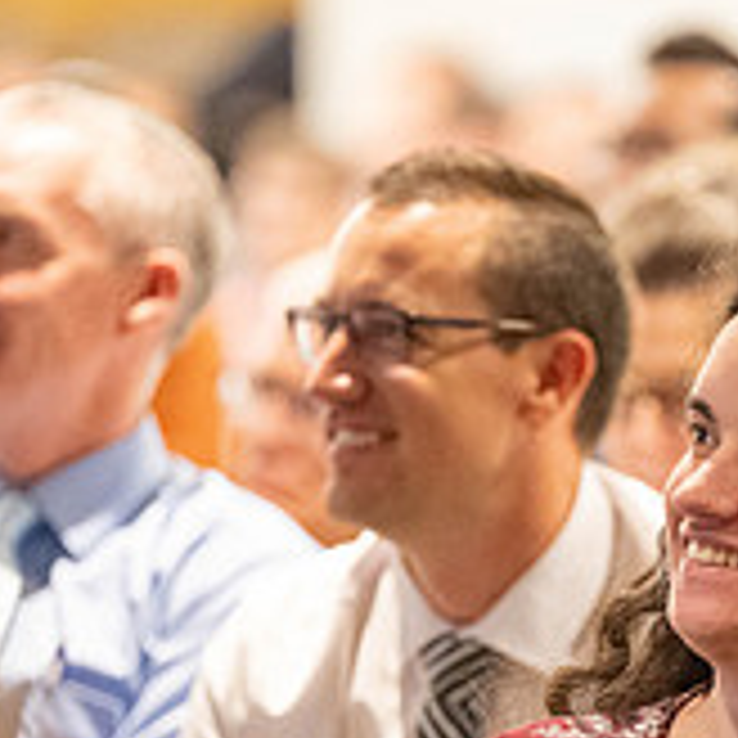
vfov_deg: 2.9
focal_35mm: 601
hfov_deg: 2.9
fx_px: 14496
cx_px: 580
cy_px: 745
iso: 5000
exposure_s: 1/200
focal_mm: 200
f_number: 2.8
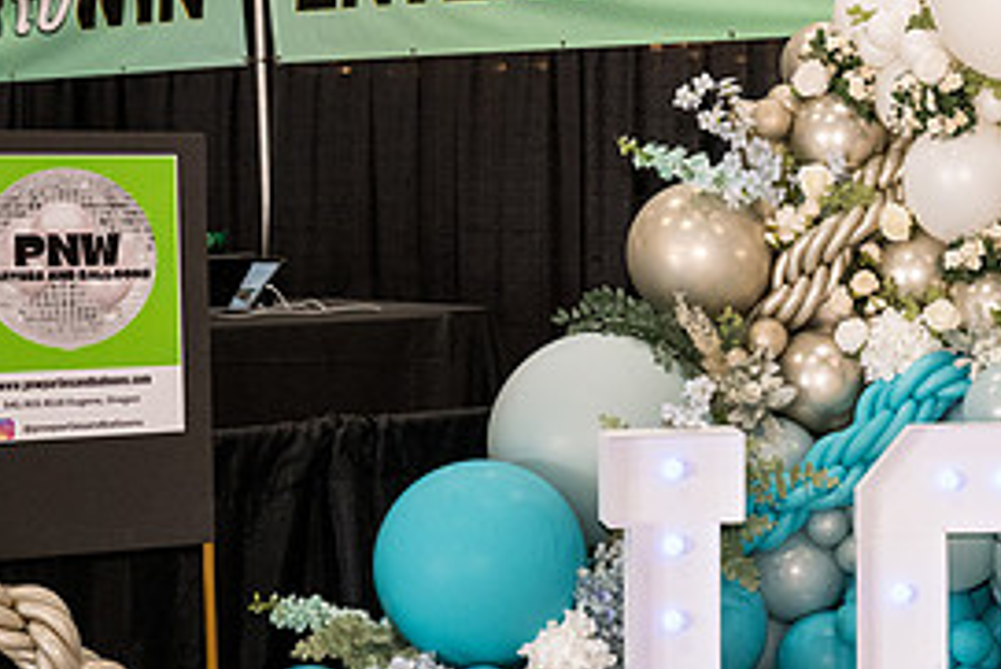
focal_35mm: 92
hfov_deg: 21.3
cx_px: 1008
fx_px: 2559
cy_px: 379
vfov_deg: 14.9
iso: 4000
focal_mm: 43
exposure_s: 1/400
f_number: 4
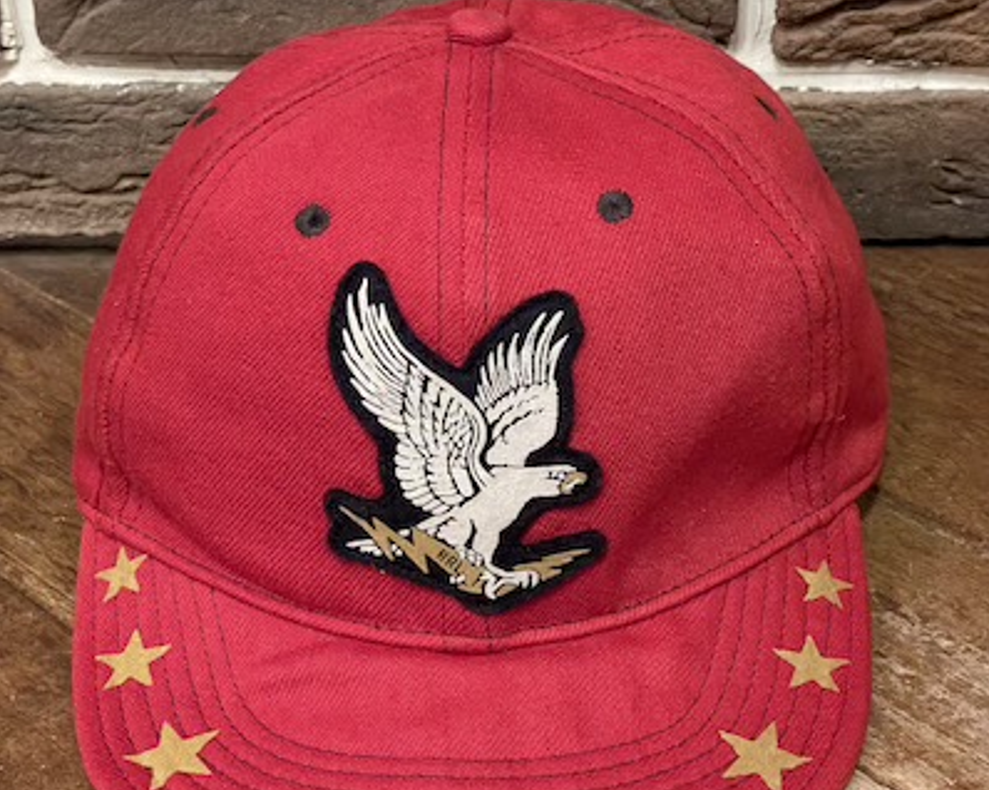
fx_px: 1989
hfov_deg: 27.9
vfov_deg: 22.5
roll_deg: +1.1
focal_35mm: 68
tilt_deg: -32.1
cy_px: 414
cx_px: 494
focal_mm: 6
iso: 800
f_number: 2
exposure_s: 1/30
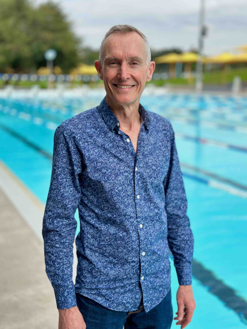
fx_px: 457
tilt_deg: -10.4
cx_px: 124
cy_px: 164
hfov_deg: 30.3
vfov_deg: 39.7
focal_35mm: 48
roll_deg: +0.0
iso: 80
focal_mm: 6.86
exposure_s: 1/2028
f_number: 1.78
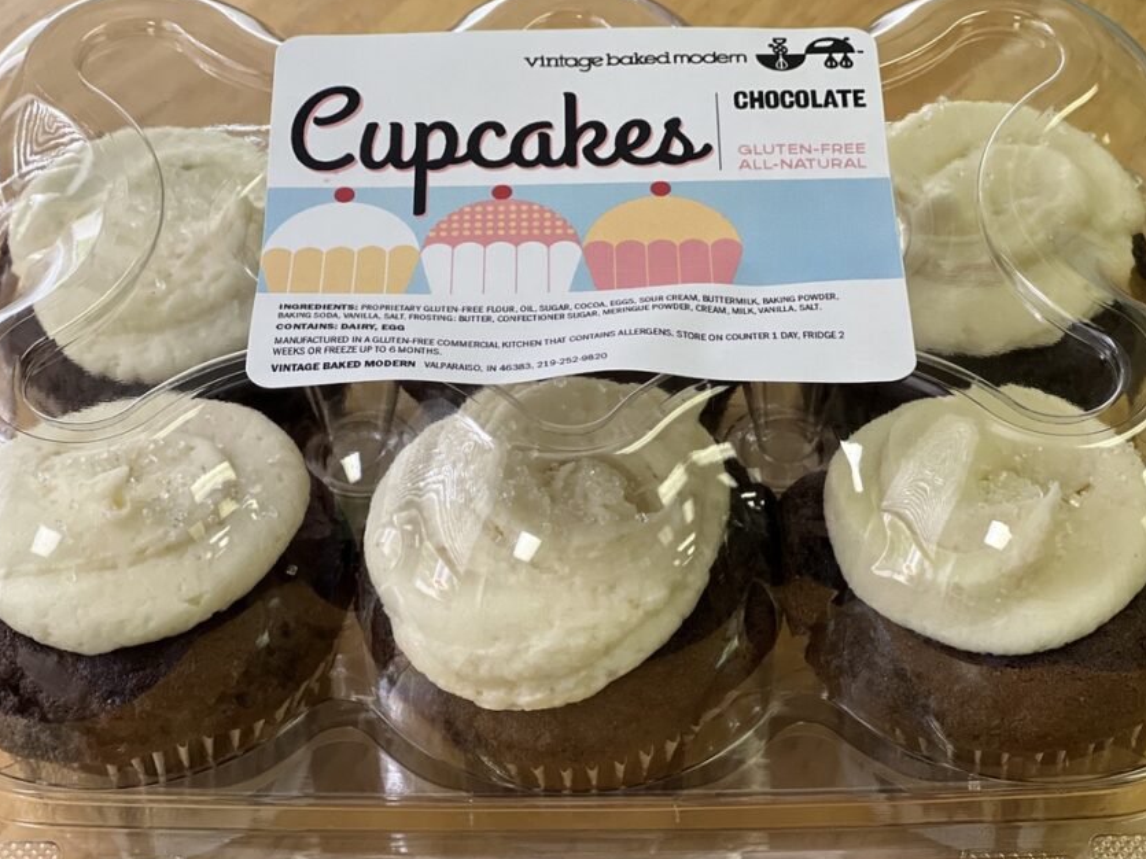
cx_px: 564
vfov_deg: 17.8
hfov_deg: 23.6
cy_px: 456
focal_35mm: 83
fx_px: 2747
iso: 160
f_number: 2.8
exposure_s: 1/40
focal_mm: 9
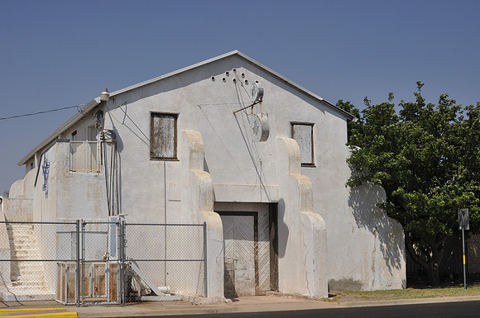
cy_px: 159
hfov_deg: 37.9
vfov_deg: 25.7
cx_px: 240
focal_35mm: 52
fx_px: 699
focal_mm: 35
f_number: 9
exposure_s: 1/320
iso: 200
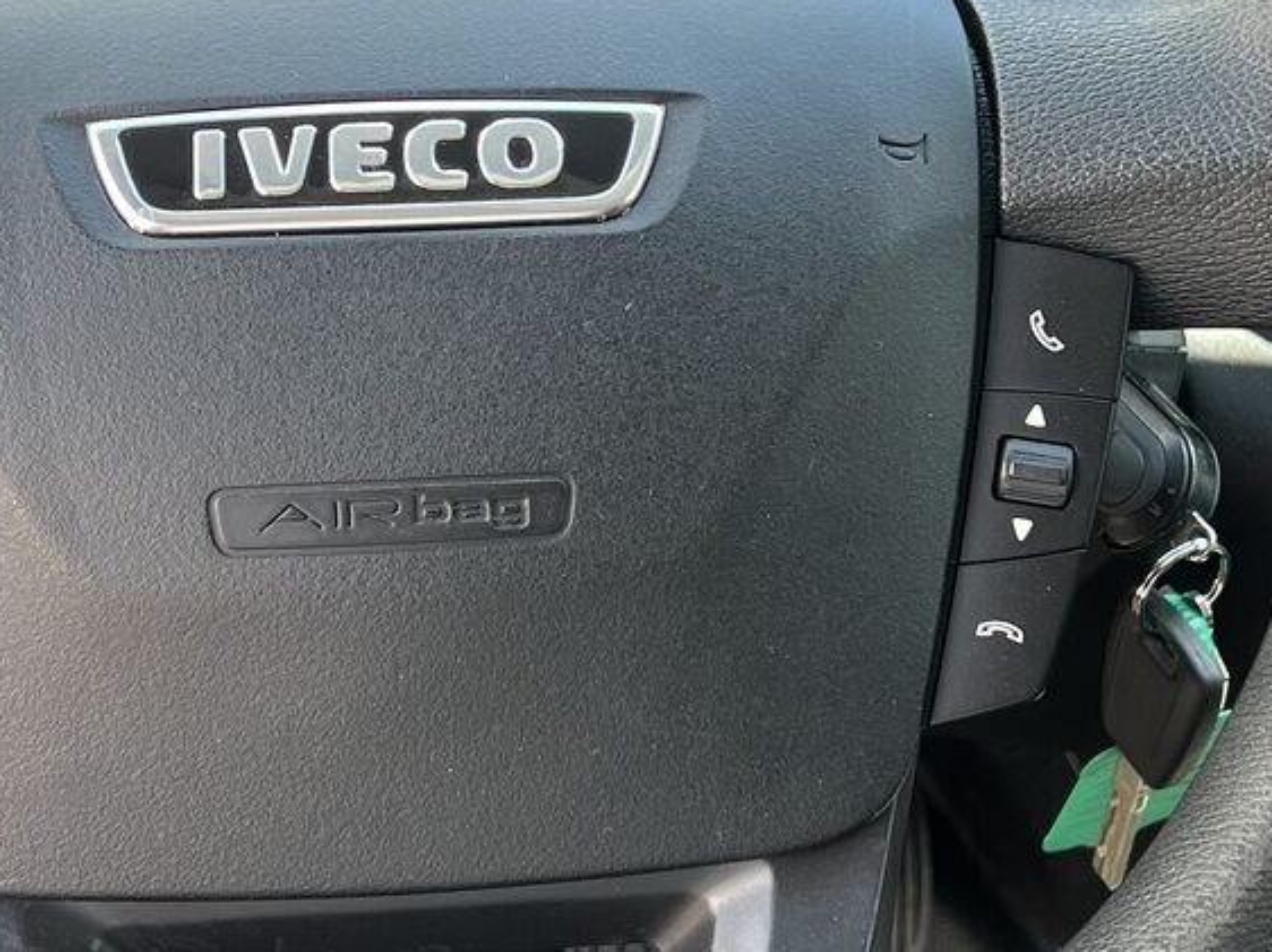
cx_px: 639
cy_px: 231
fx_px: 2902
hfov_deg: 24.7
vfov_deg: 18.5
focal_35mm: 79
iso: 40
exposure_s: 1/126
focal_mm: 5.7
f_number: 1.5
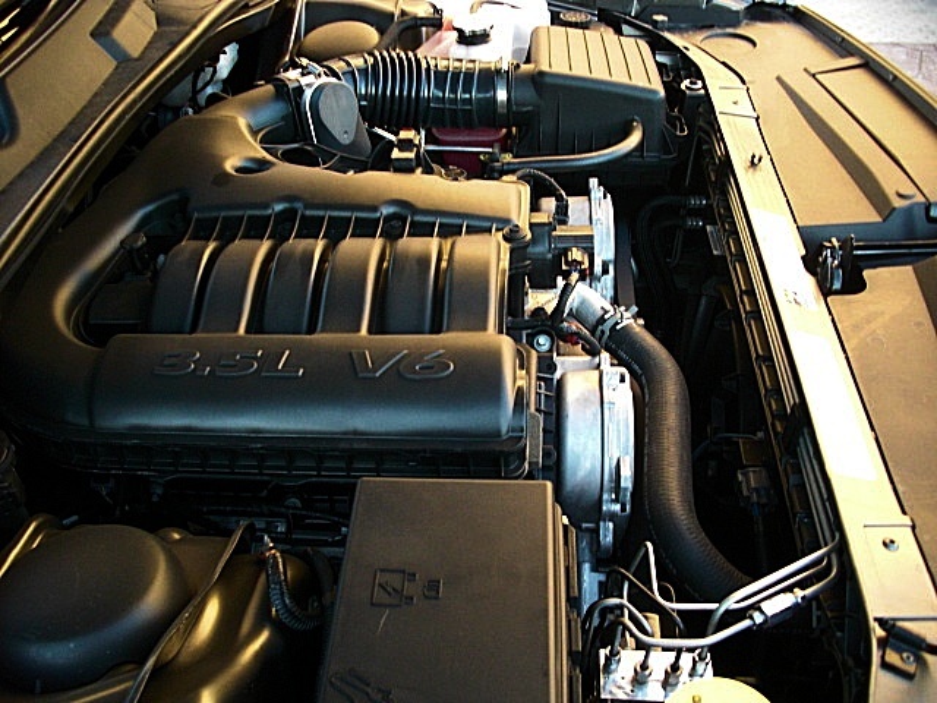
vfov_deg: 39.7
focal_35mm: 36
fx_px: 974
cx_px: 468
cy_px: 352
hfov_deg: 51.4
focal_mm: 6.3
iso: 400
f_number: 2.8
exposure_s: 1/100
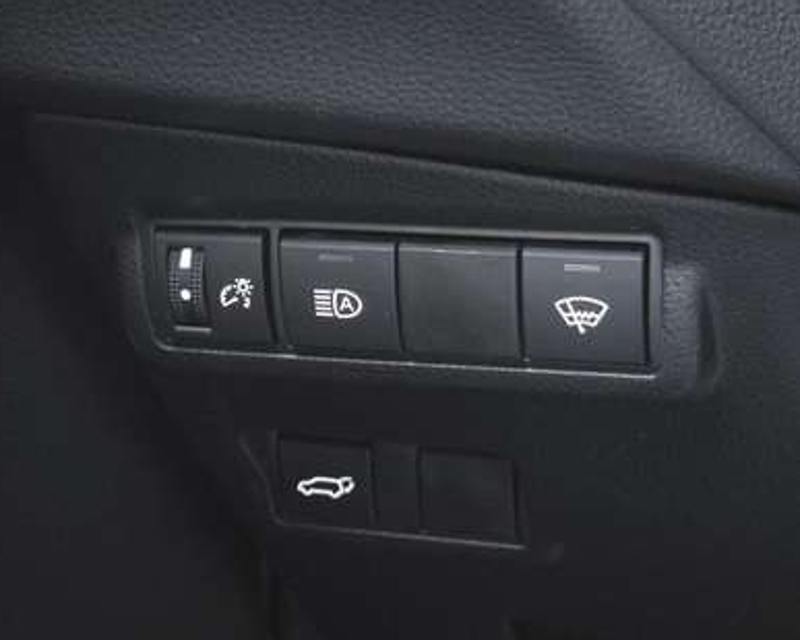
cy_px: 323
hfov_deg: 26.0
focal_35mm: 73
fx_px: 1729
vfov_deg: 21.0
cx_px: 370
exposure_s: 1/30
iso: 2000
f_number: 2.4
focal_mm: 7
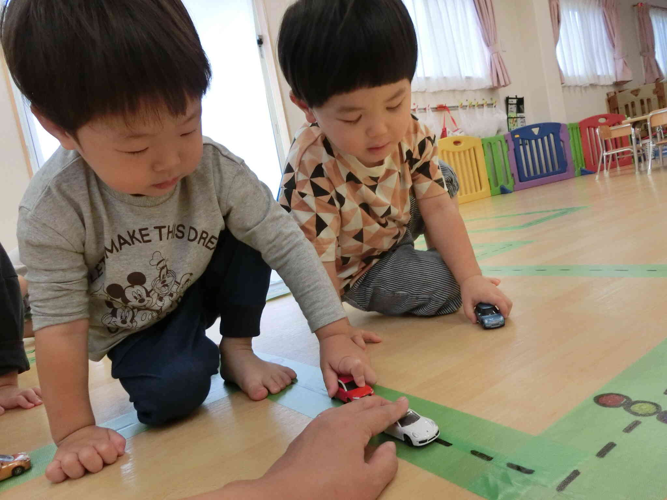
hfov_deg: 69.4
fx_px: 482
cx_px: 334
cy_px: 250
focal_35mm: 25
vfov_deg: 54.9
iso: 320
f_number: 3.5
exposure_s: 1/125
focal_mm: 4.5
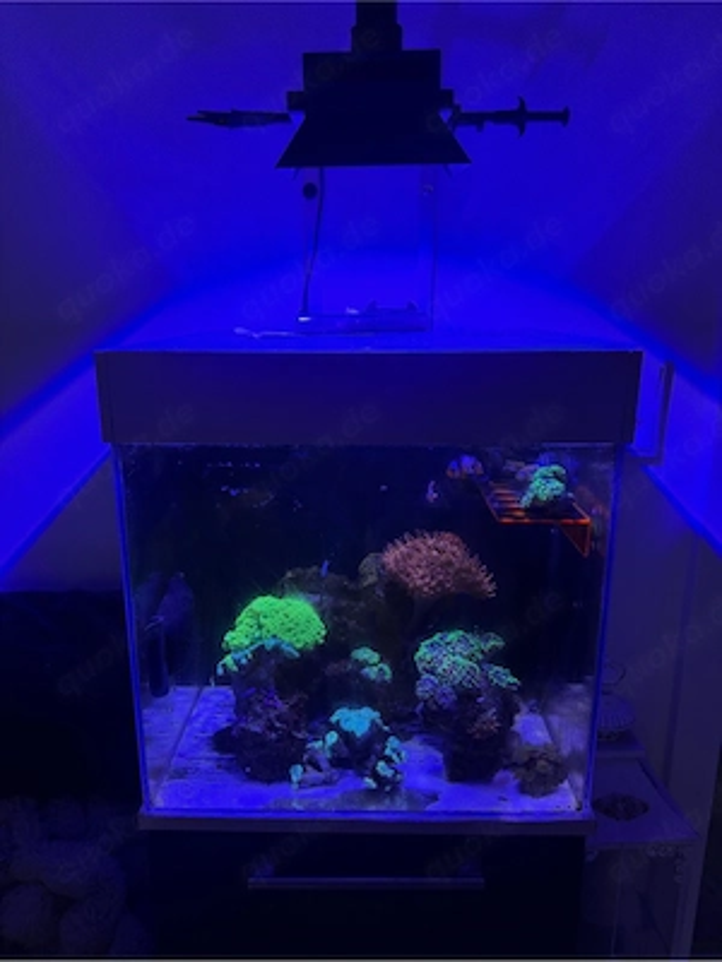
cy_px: 481
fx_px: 667
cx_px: 361
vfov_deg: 71.6
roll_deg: -0.2
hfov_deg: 56.8
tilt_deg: -14.0
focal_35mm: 24
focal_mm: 6.76
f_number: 1.78
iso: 250
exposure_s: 1/89
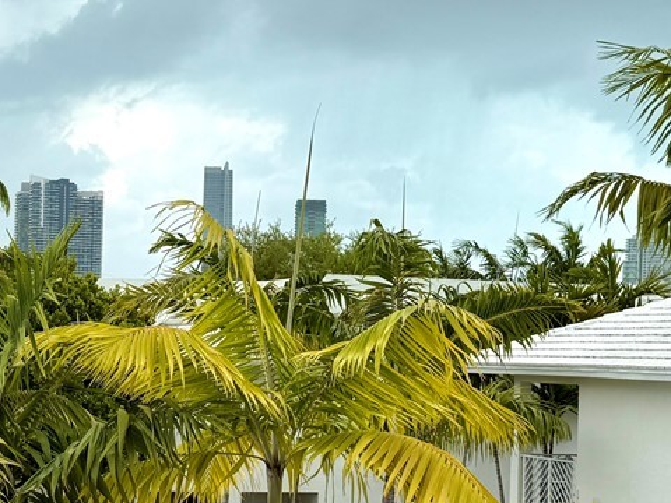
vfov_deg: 18.3
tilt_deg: -0.1
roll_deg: -1.4
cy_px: 369
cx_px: 134
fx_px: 1551
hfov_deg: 24.0
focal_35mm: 80
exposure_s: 1/1653
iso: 80
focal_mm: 6.76
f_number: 1.78
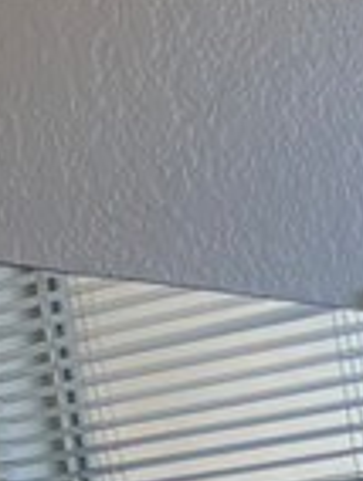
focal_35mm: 187
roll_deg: +1.9
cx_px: 1282
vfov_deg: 8.0
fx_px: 2607
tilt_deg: -18.4
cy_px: 1717
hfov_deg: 6.8
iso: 50
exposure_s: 1/120
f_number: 1.5
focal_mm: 5.7
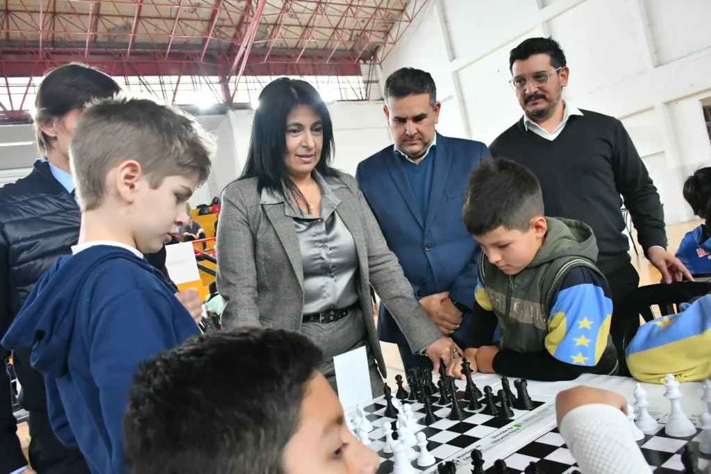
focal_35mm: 27
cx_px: 356
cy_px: 237
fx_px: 533
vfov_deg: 47.9
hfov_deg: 67.4
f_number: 5.6
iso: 4000
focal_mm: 18
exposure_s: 1/320
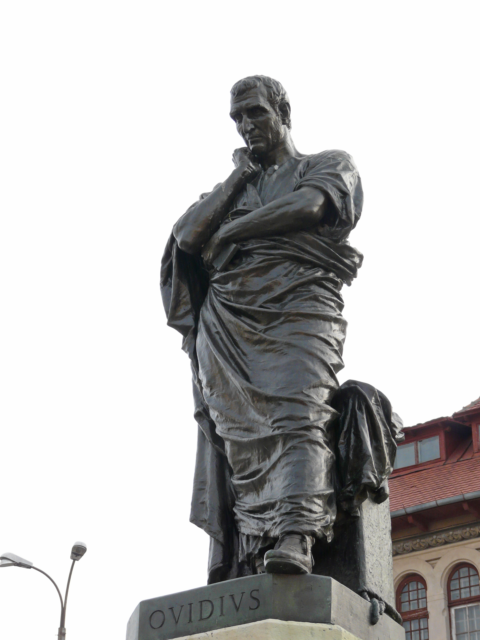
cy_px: 320
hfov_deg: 17.0
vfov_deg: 22.5
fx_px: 1609
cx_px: 240
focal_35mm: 87
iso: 100
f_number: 4
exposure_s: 1/200
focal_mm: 14.3
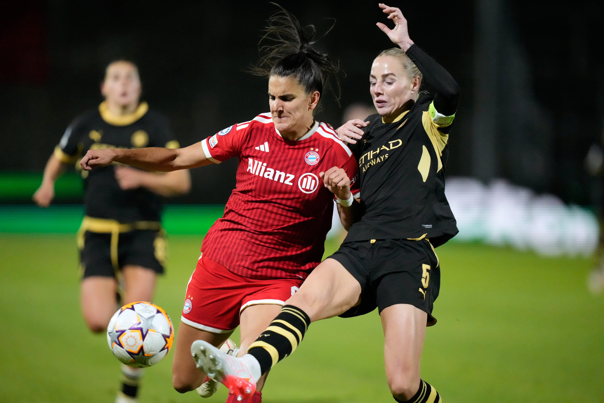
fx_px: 6711
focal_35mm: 400
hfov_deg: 5.2
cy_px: 202
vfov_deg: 3.4
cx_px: 302
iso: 10000
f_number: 2.8
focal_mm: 400
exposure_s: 1/4000
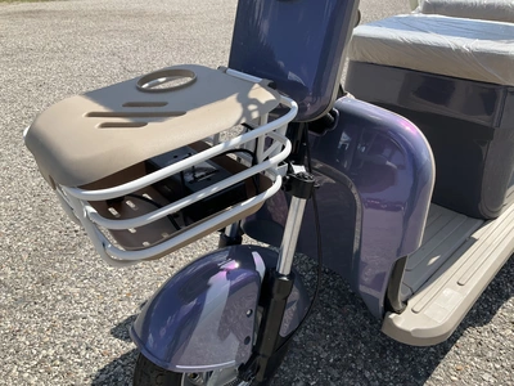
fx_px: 431
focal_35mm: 29
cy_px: 193
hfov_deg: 61.7
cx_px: 257
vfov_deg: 48.2
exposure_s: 1/1377
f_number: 1.8
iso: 25
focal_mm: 3
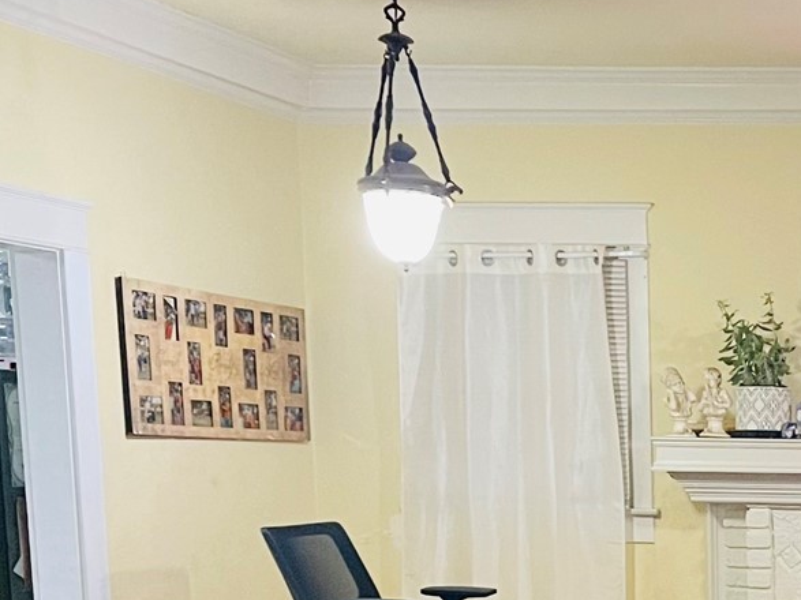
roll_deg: -0.4
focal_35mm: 85
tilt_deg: -9.8
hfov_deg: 21.1
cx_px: 1015
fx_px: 1966
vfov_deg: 16.4
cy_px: 779
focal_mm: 5.1
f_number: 1.6
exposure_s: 1/30
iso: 500
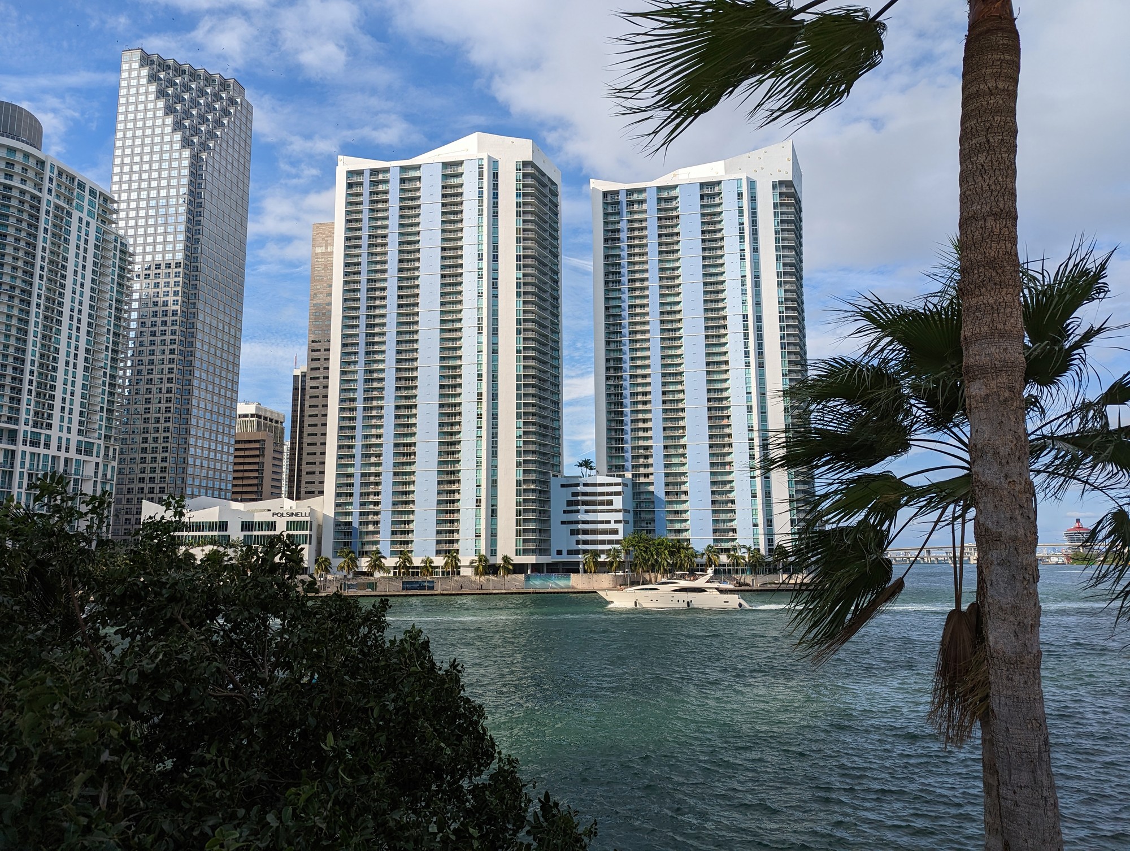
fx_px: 785
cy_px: 426
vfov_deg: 56.9
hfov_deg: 71.5
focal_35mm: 24
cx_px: 565
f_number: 1.85
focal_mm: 6.81
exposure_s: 1/1887
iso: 41
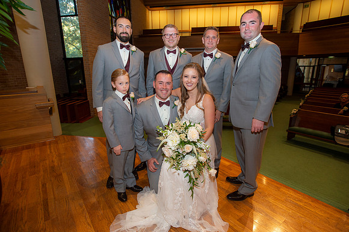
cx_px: 174
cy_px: 116
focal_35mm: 19
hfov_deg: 86.9
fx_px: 184
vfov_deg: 64.5
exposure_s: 1/160
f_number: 3.5
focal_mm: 19
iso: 800
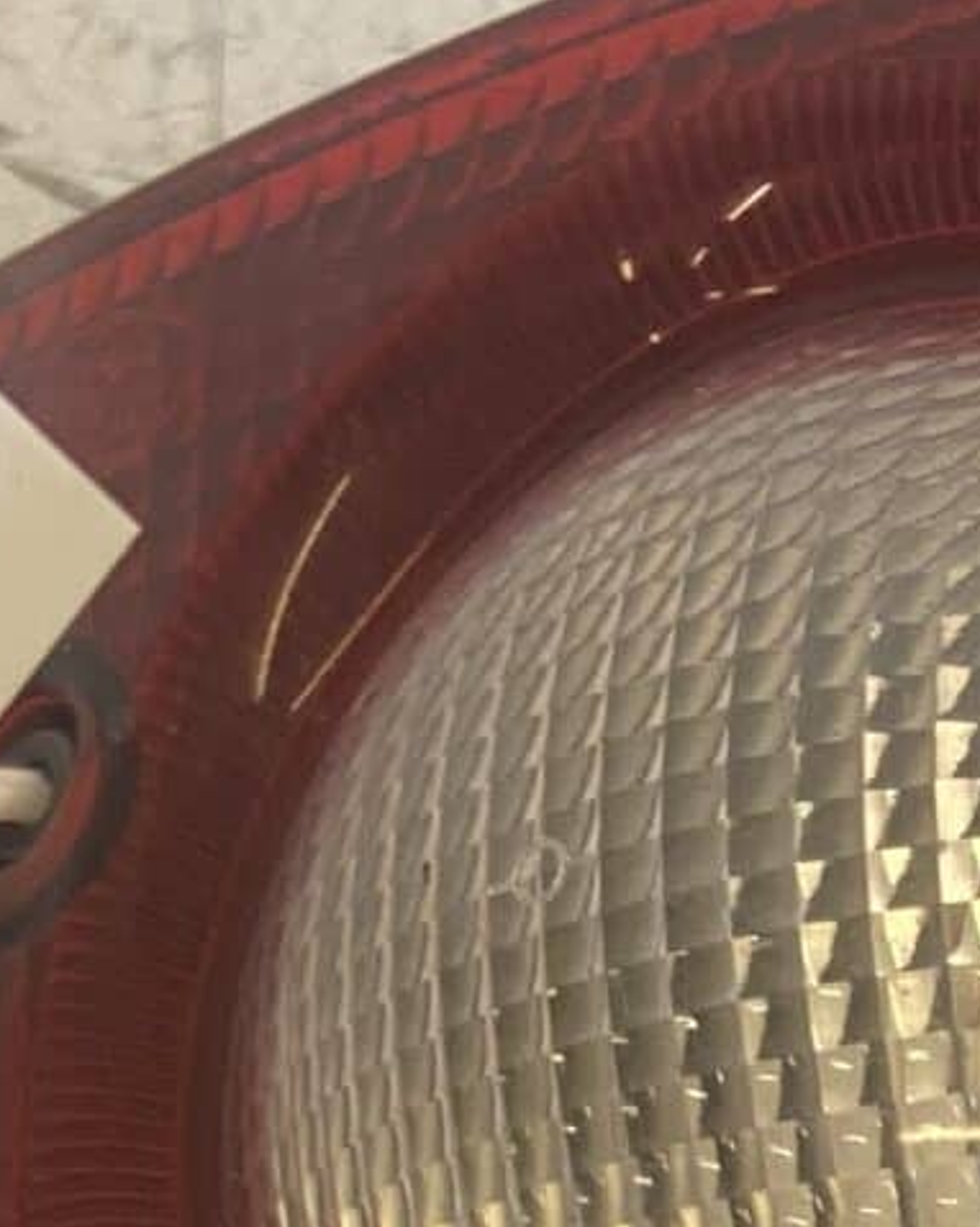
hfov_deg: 11.2
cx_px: 998
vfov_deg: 12.7
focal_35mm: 136
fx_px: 4934
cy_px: 2297
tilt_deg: -75.2
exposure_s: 1/50
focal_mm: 4.25
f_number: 1.8
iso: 80
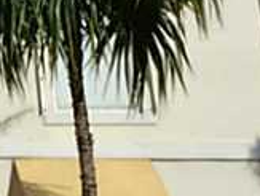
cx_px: -206
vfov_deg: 10.4
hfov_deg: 12.6
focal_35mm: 142
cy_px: -14
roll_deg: -0.9
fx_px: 1069
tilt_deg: +20.4
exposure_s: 1/4950
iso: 32
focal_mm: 4.15
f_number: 2.2
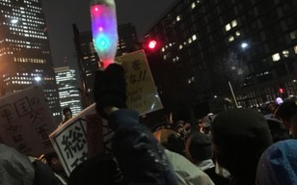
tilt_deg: +11.5
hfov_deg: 43.9
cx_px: 105
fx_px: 364
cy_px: 71
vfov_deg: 28.5
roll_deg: +11.5
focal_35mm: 45
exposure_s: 1/15
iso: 250
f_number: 2.2
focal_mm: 4.15
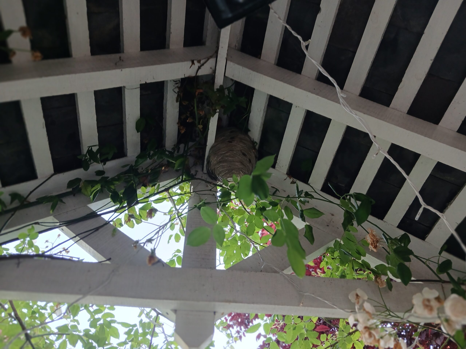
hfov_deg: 65.3
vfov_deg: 51.4
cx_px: 233
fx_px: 363
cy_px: 174
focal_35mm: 27
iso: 100
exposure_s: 1/60
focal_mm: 3.98
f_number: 1.8
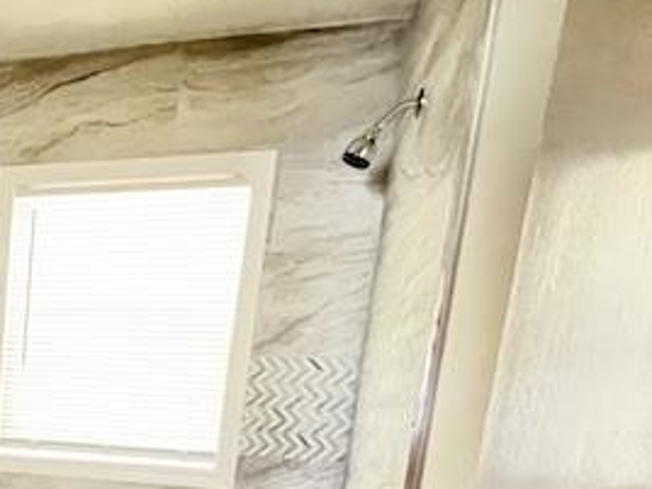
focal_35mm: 31
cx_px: -85
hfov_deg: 43.3
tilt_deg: -11.8
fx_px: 584
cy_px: 508
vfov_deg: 39.1
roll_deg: -3.0
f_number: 1.8
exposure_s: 1/19
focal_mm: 1.57
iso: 2000
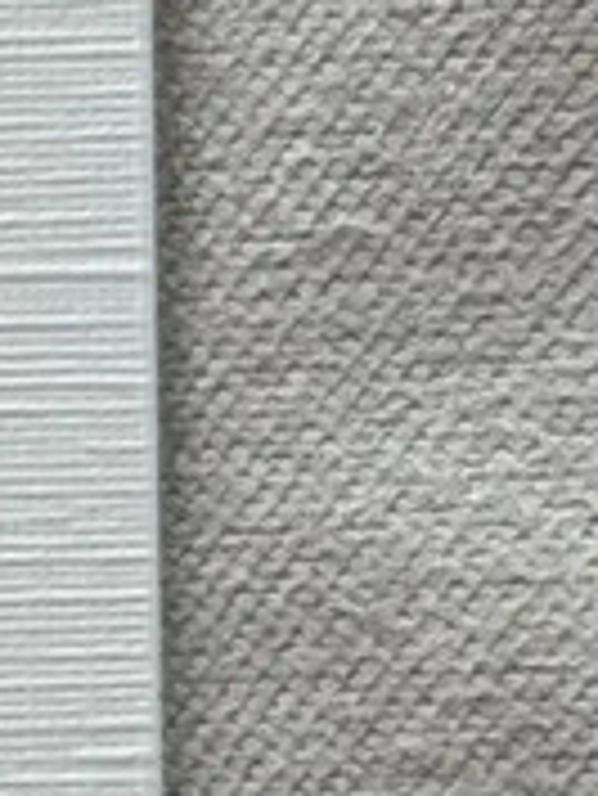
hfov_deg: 4.0
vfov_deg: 5.5
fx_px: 8305
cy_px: 331
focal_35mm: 361
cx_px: -1299
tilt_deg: -78.8
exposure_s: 1/221
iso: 50
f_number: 1.78
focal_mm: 6.76
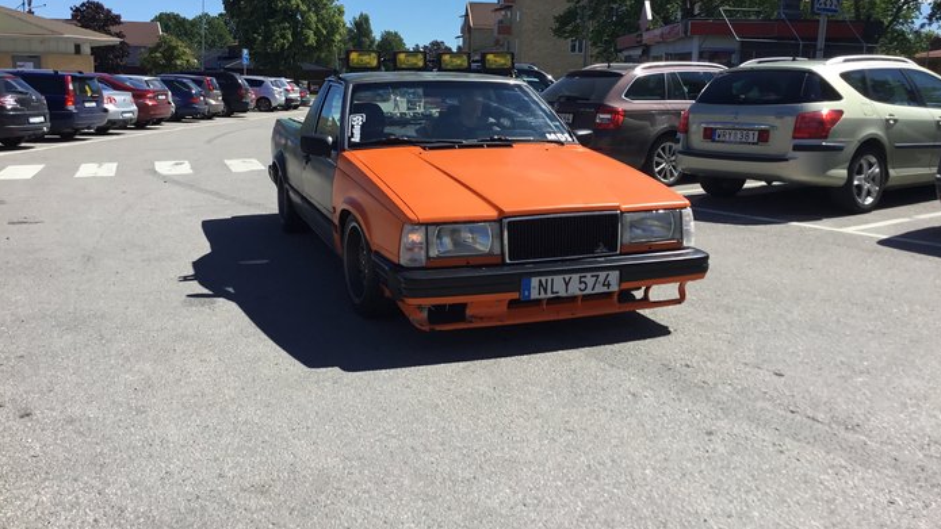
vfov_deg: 34.5
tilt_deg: -10.3
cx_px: 471
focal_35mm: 34
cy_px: 201
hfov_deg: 58.0
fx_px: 848
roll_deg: -0.4
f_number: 2.4
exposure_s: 1/1235
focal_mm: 3.3
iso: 25
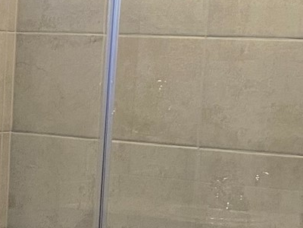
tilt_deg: -6.8
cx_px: -47
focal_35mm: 133
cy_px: 173
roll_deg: -2.9
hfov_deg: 14.4
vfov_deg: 11.1
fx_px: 1164
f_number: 1.8
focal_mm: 4.25
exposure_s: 1/60
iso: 100
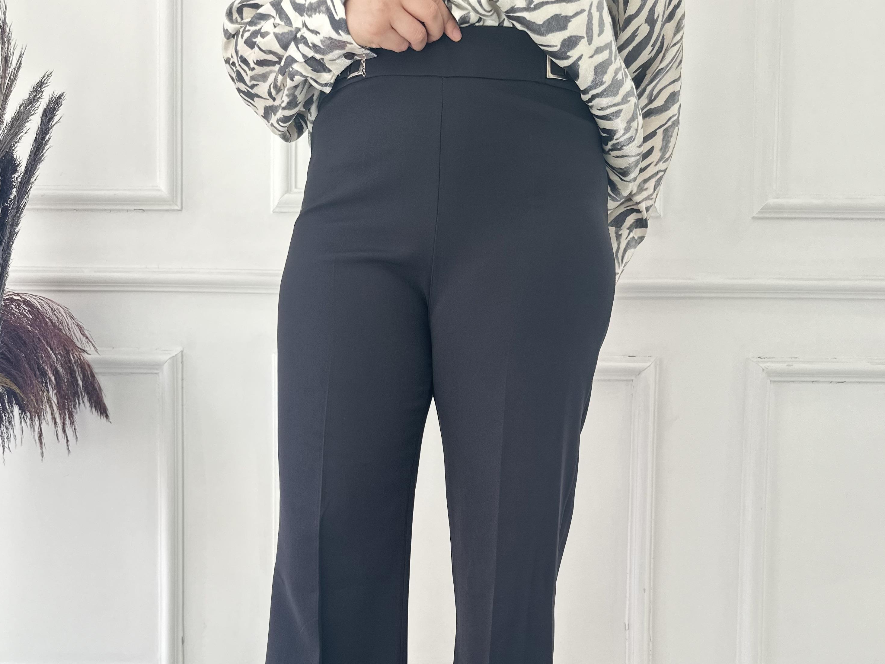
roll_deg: -1.2
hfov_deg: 55.4
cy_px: 546
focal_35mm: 33
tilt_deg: -2.2
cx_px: 436
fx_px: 844
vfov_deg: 40.9
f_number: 1.78
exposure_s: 1/141
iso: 64
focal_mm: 6.86
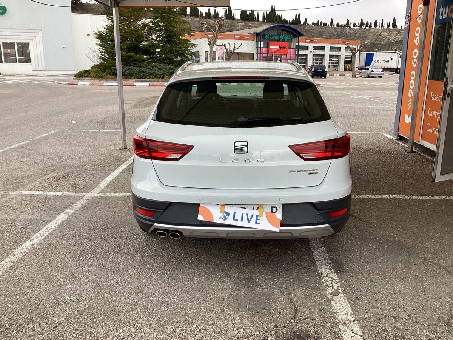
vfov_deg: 45.4
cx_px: 226
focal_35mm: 31
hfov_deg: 58.4
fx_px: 406
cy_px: 170
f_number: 2.4
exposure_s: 1/105
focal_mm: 3.3
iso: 25
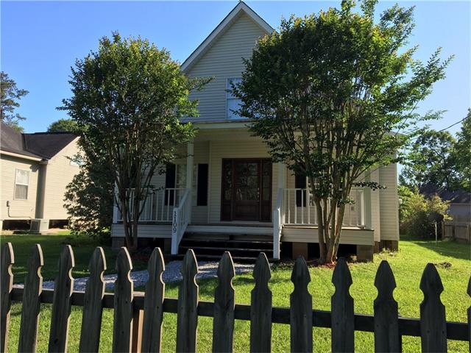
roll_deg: -1.4
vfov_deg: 48.2
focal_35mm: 29
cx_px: 236
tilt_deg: +6.3
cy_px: 176
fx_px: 395
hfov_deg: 61.7
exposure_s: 1/732
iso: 25
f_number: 2.2
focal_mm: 4.15
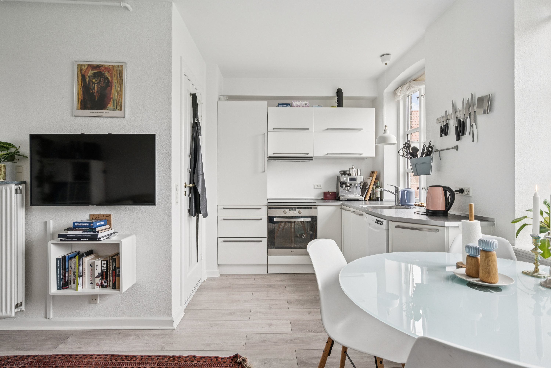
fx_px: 275
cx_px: 276
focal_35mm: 18
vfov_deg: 67.4
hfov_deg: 90.0
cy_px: 184
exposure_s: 1/30
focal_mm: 18
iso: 640
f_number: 9
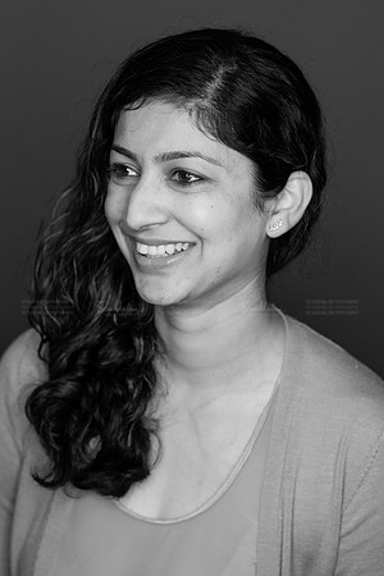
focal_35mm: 85
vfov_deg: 23.9
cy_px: 288
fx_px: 1360
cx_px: 192
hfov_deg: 16.1
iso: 2000
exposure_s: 1/250
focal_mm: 85
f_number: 3.5
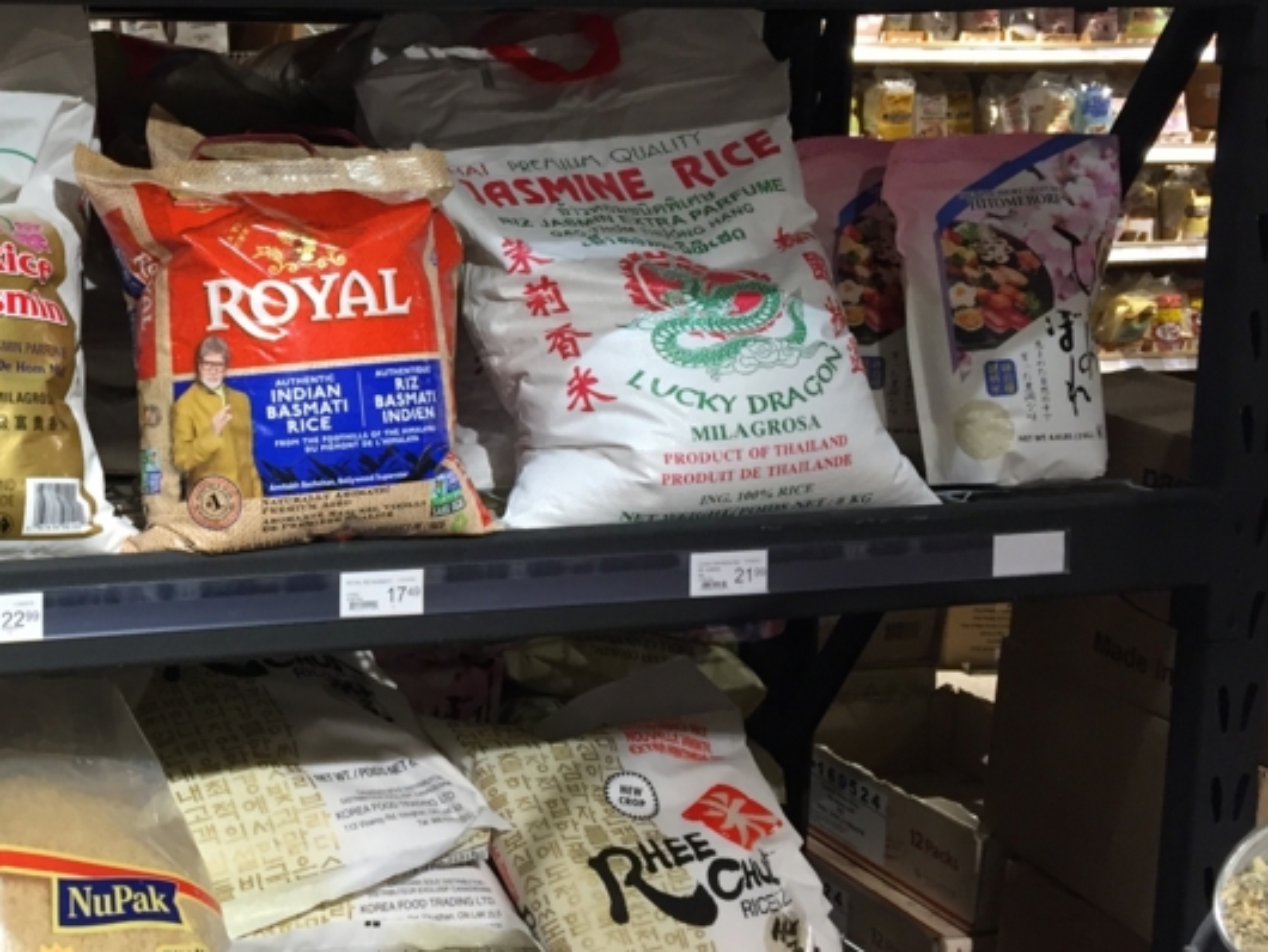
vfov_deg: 25.9
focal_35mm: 56
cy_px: 282
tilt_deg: -6.3
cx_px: 69
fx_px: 2052
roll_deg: -0.5
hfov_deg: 32.2
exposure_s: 1/30
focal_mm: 4.15
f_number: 2.2
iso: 32
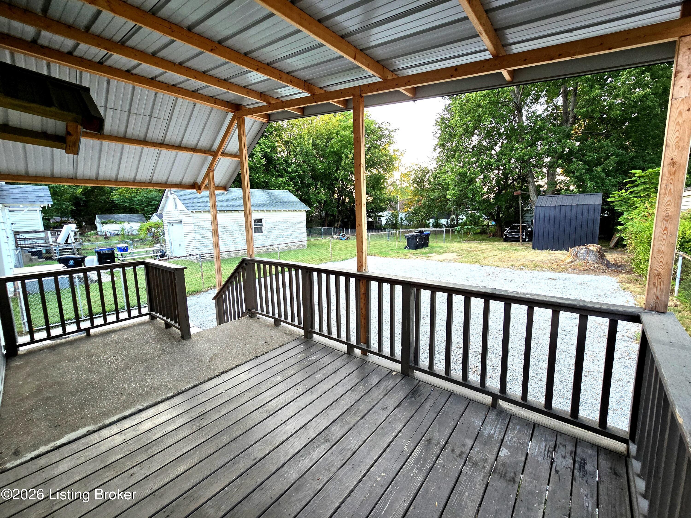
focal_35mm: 13
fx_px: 260
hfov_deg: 106.2
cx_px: 346
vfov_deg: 89.9
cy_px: 259
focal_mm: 2.2
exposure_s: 1/60
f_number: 2.2
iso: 100
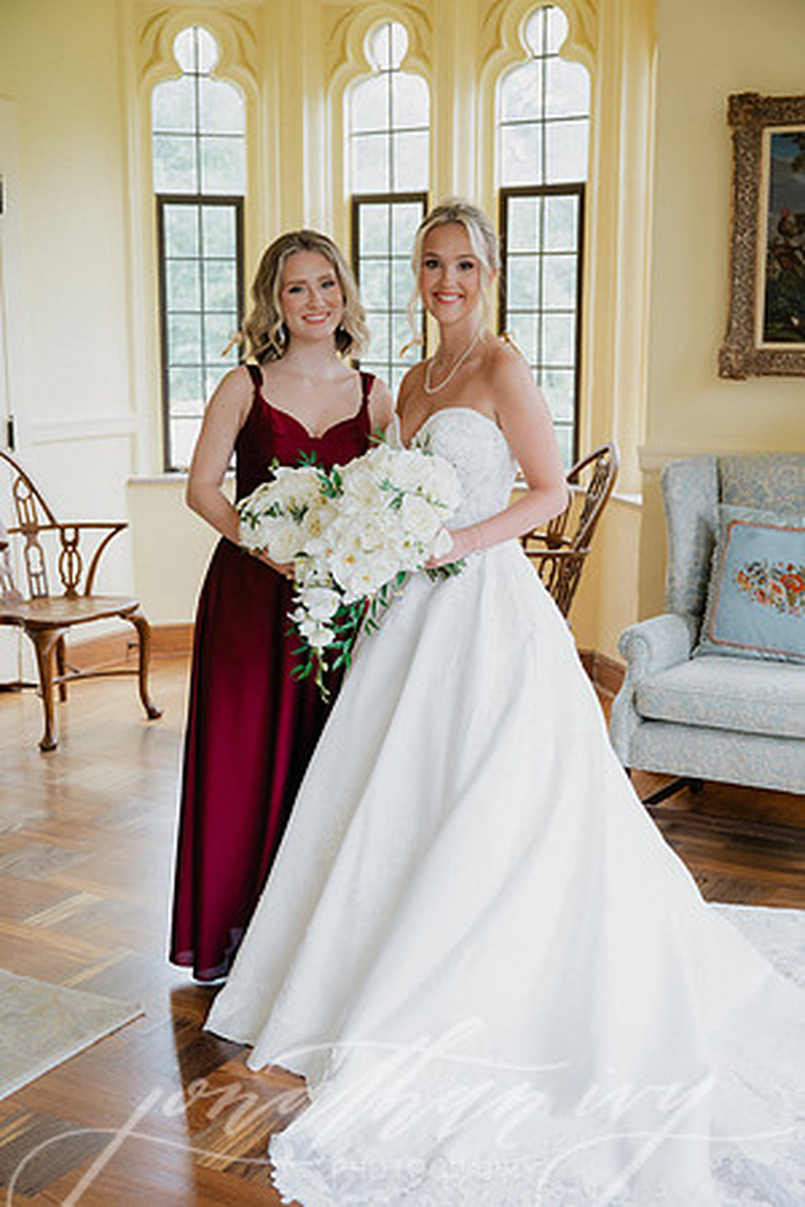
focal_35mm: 45
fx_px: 1509
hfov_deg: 29.9
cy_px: 604
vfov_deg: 43.6
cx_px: 402
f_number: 3.5
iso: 1000
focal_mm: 45
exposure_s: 1/200
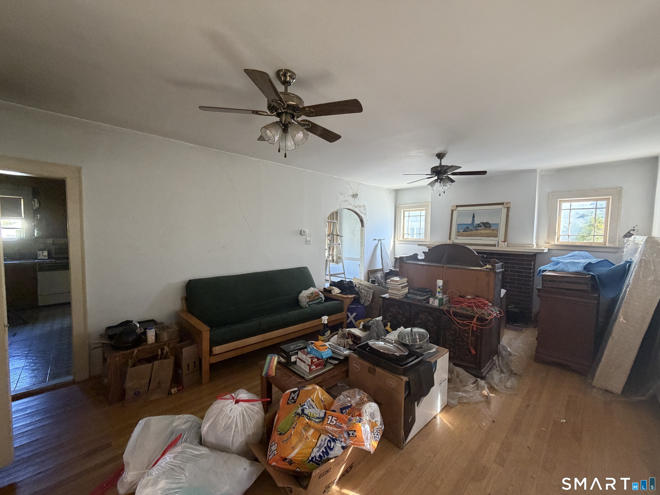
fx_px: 267
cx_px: 330
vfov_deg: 85.7
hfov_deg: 102.1
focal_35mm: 14
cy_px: 248
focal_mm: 2.22
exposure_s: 1/66
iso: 320
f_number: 2.2
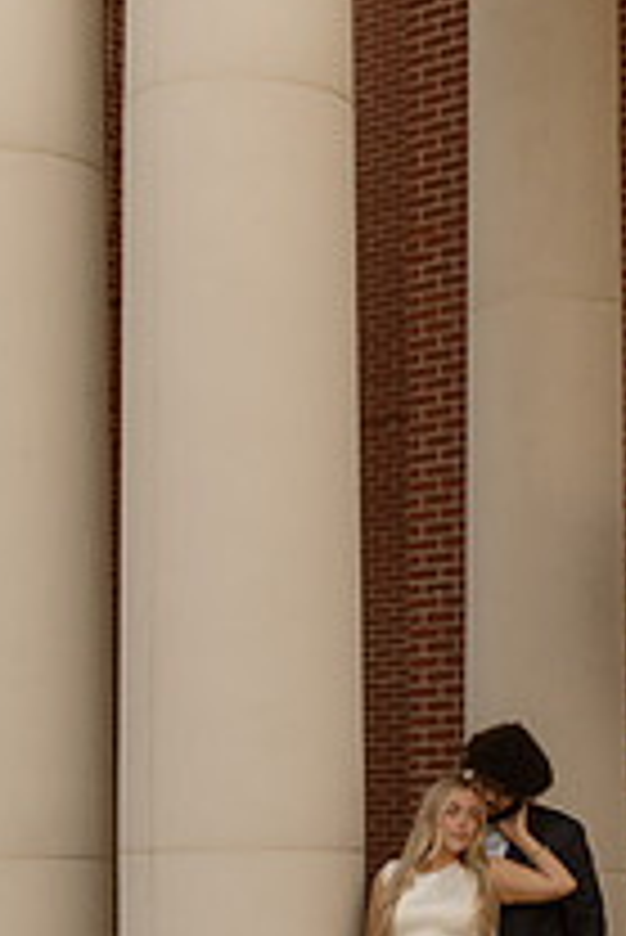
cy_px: 842
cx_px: 432
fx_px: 2812
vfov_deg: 18.6
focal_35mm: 108
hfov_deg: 12.7
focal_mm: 50
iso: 250
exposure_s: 1/250
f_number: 1.4
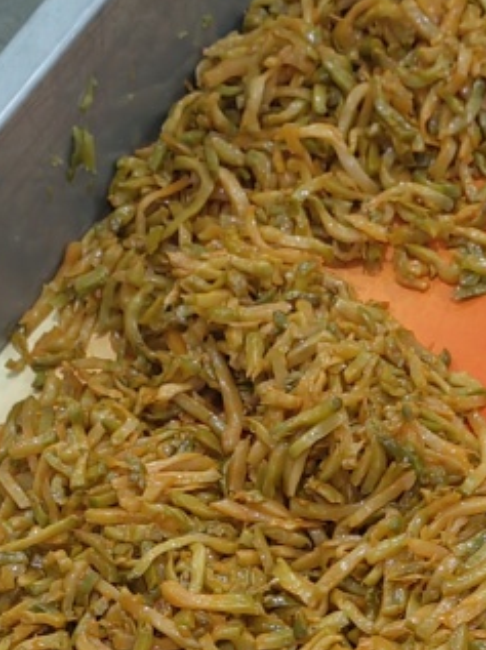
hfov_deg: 16.2
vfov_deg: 19.1
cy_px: 952
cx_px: 299
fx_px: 1707
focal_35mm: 91
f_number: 1.9
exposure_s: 1/33.3
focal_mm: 5.52
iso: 400
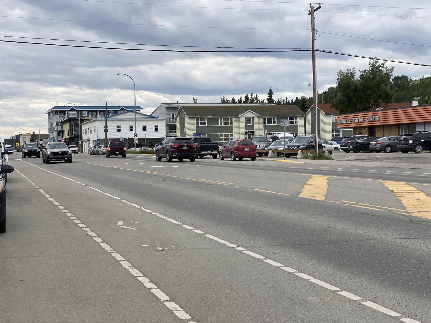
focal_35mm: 52
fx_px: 647
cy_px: 162
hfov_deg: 36.8
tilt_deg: -1.2
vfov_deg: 28.0
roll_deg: +2.2
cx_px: 216
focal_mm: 6
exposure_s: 1/1170
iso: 20
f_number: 2
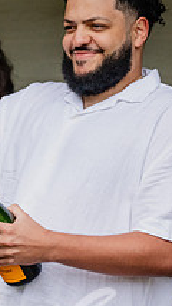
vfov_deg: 10.8
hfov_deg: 6.1
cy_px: 207
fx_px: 1617
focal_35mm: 199
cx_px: 33
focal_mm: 70
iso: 2000
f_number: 2.8
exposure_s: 1/250
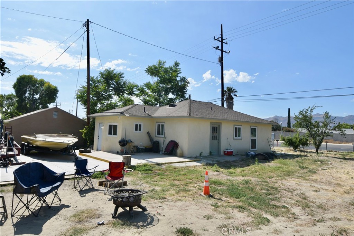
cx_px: 177
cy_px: 118
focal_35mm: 22
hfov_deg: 77.3
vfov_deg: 56.2
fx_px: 221
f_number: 8
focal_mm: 15
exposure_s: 1/1000
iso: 400
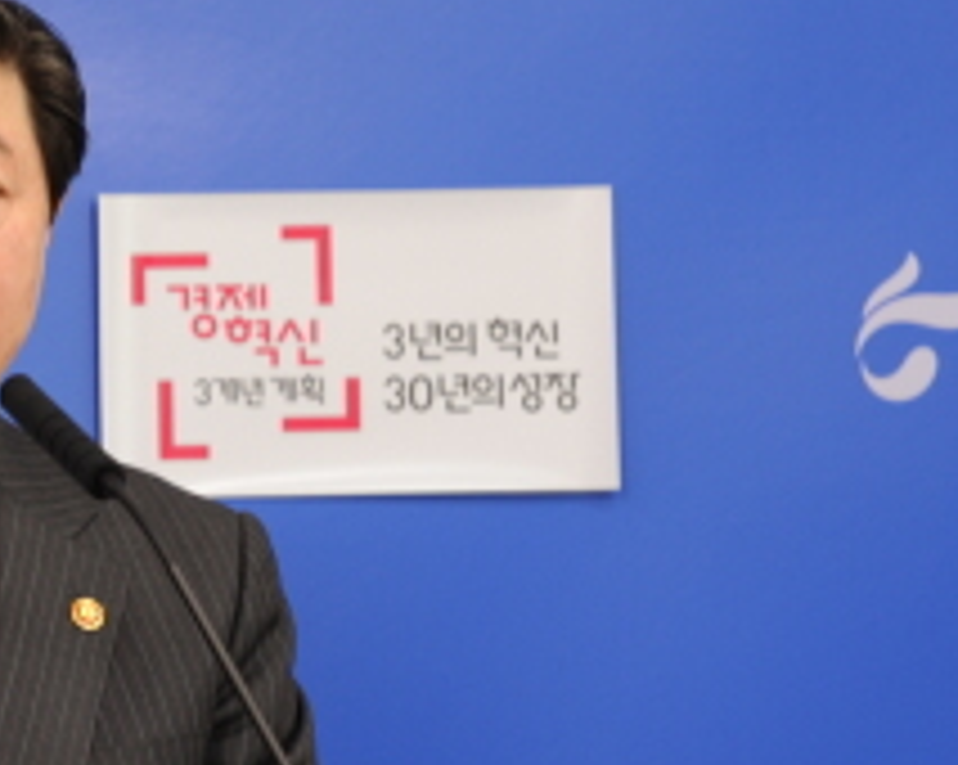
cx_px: -175
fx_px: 12181
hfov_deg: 4.5
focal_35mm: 430
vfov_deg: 3.6
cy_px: 464
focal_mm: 150
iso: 640
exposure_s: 1/60
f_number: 6.3
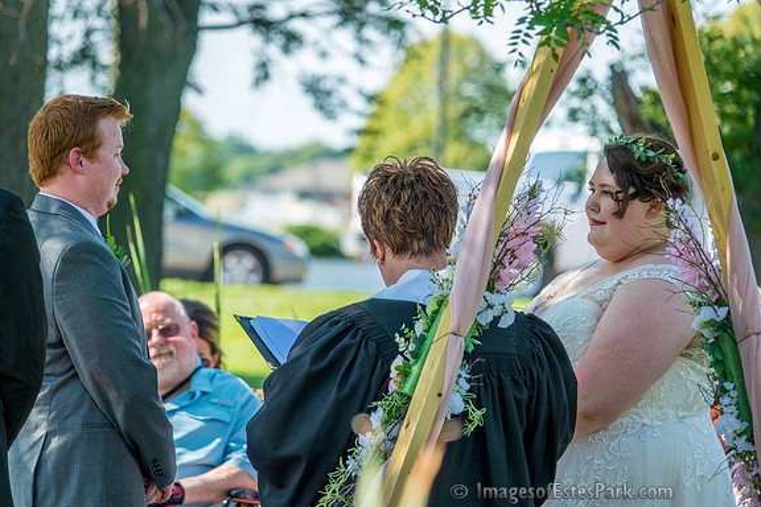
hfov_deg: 4.8
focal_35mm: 427
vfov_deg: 3.2
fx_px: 9026
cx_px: 379
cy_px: 254
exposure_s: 1/320
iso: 100
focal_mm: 155.41
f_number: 4
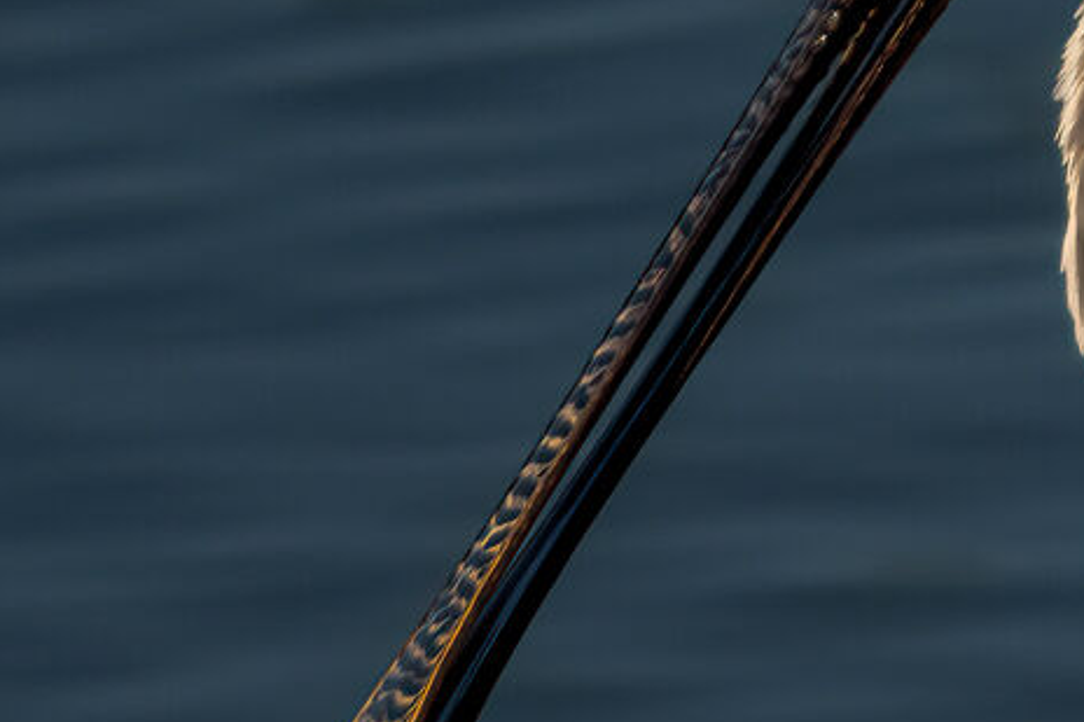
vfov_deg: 0.4
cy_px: 813
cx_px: 1341
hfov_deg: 0.7
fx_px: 93457
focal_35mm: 3105
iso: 125
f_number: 6.3
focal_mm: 600
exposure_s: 1/2000
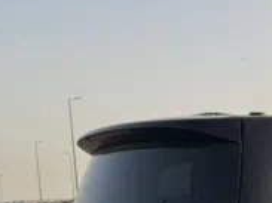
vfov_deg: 16.8
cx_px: 348
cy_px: 247
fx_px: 660
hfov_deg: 21.2
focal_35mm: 84
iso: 80
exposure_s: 1/2525
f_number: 1.78
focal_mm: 6.76
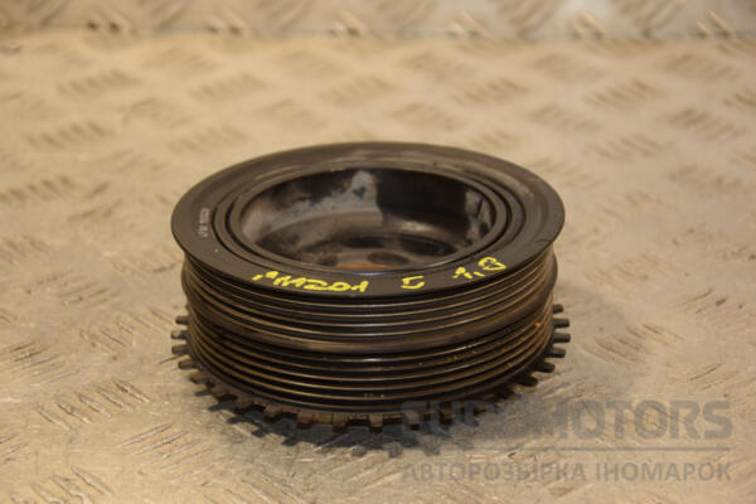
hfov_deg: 19.5
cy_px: 252
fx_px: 2205
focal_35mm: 105
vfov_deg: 13.0
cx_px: 378
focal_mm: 70
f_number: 5.3
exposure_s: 1/125
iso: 800
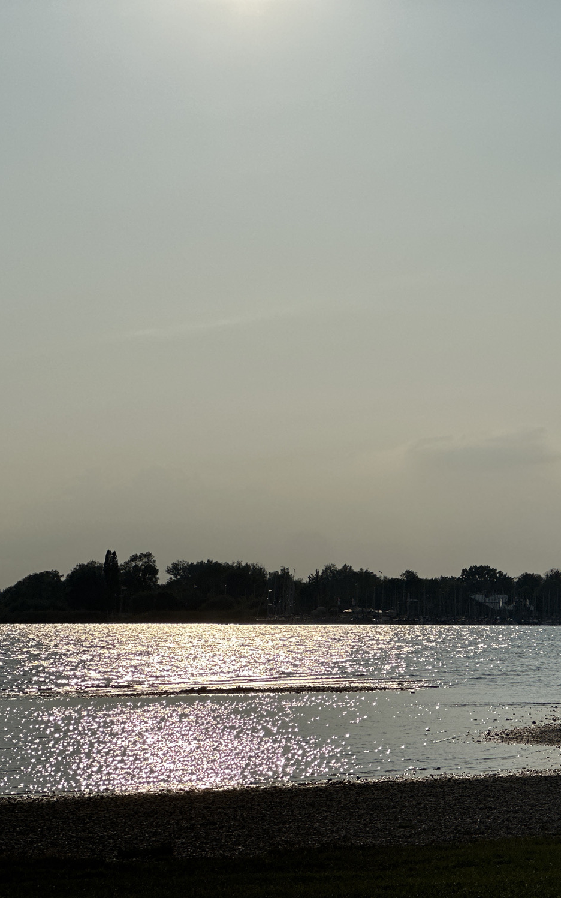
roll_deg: -0.1
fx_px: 2667
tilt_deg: +4.1
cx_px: 584
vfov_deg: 19.1
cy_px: 449
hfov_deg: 11.9
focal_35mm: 109
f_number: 2.8
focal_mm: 9
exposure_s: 1/6494
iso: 25
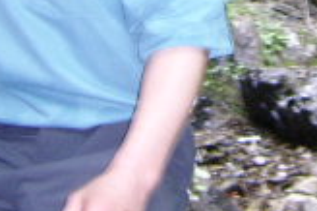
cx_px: 238
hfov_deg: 14.4
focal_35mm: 142
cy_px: -136
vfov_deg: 9.3
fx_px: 1249
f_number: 2.8
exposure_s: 1/30
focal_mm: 5.95
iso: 282
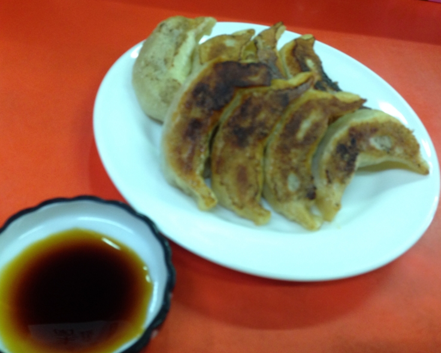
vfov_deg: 42.2
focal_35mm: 35
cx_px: 225
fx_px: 457
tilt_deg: -48.8
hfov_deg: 51.5
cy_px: 174
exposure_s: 1/20
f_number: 2.4
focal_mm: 4.12
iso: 125
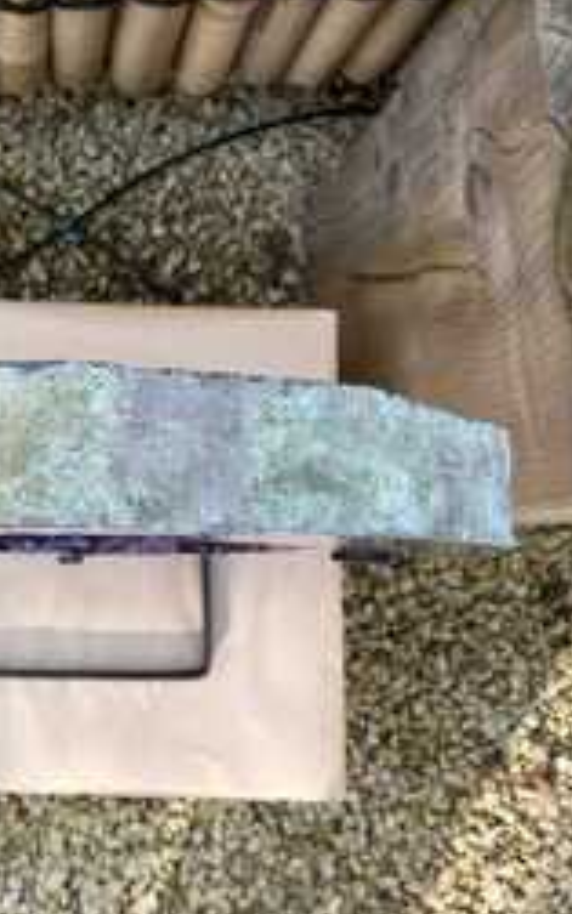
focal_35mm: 44
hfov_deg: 28.0
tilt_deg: -80.4
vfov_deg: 44.8
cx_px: 47
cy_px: 331
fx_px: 1097
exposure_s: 1/347
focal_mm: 4.25
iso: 32
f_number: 1.8
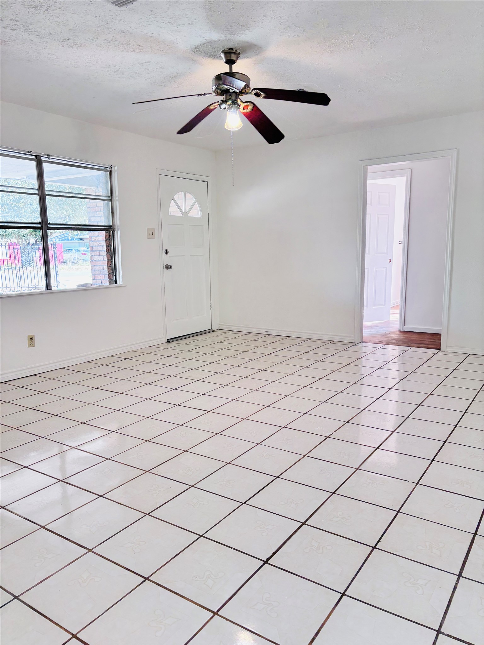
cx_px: 242
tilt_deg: -8.6
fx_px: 485
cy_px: 322
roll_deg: +1.3
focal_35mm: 26
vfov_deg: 67.3
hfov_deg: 53.1
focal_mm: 5.96
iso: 100
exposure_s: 1/120
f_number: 1.6
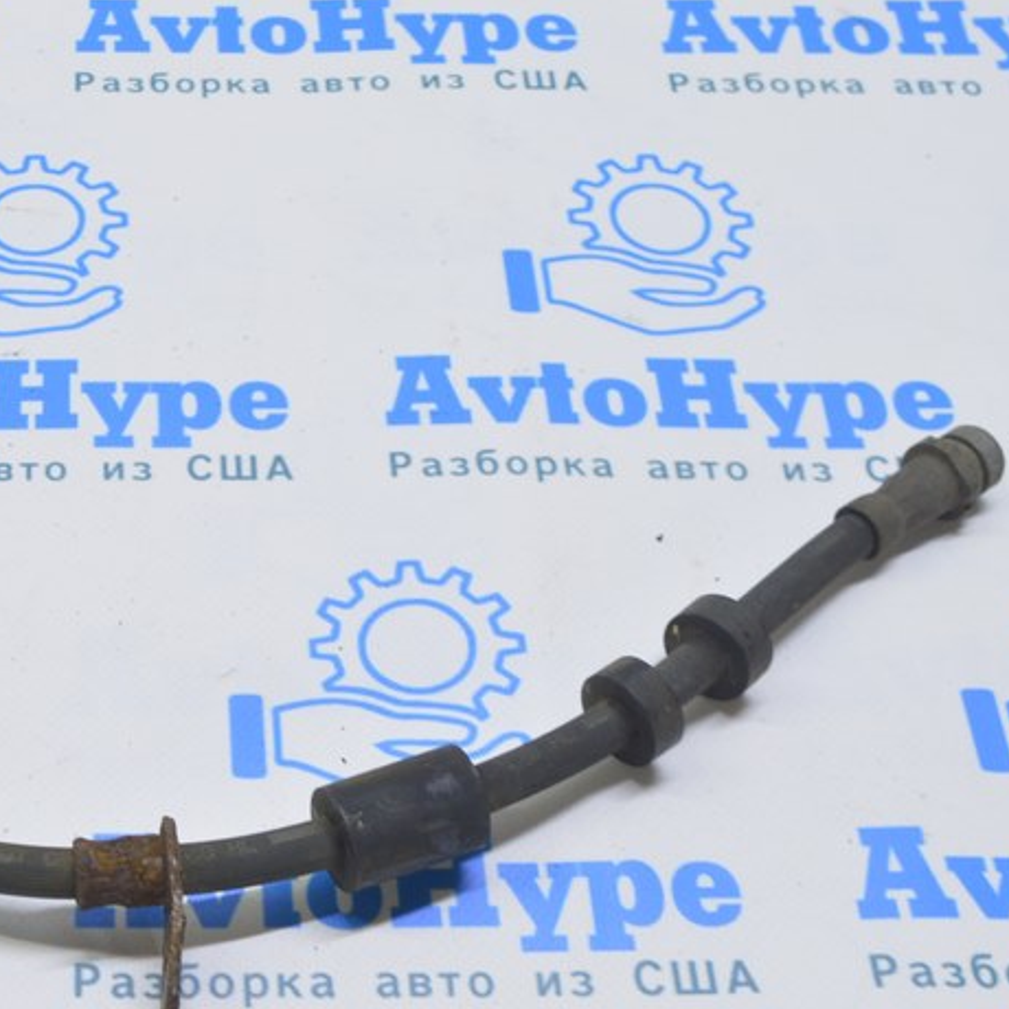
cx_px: 46
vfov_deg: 25.2
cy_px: 705
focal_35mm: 68
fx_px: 2242
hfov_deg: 24.4
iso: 400
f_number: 5.6
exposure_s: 1/20
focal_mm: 24
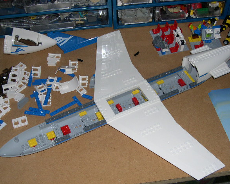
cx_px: 116
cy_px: 94
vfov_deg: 30.3
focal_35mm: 50
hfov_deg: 37.3
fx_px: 340
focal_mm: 10.1
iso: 100
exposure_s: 1/60
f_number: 3.1
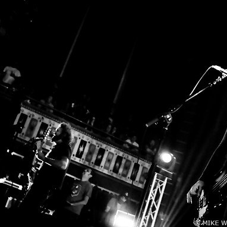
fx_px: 430
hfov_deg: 29.3
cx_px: 153
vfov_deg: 29.6
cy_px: 114
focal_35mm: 58
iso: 1000
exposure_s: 1/250
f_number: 2.2
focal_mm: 30
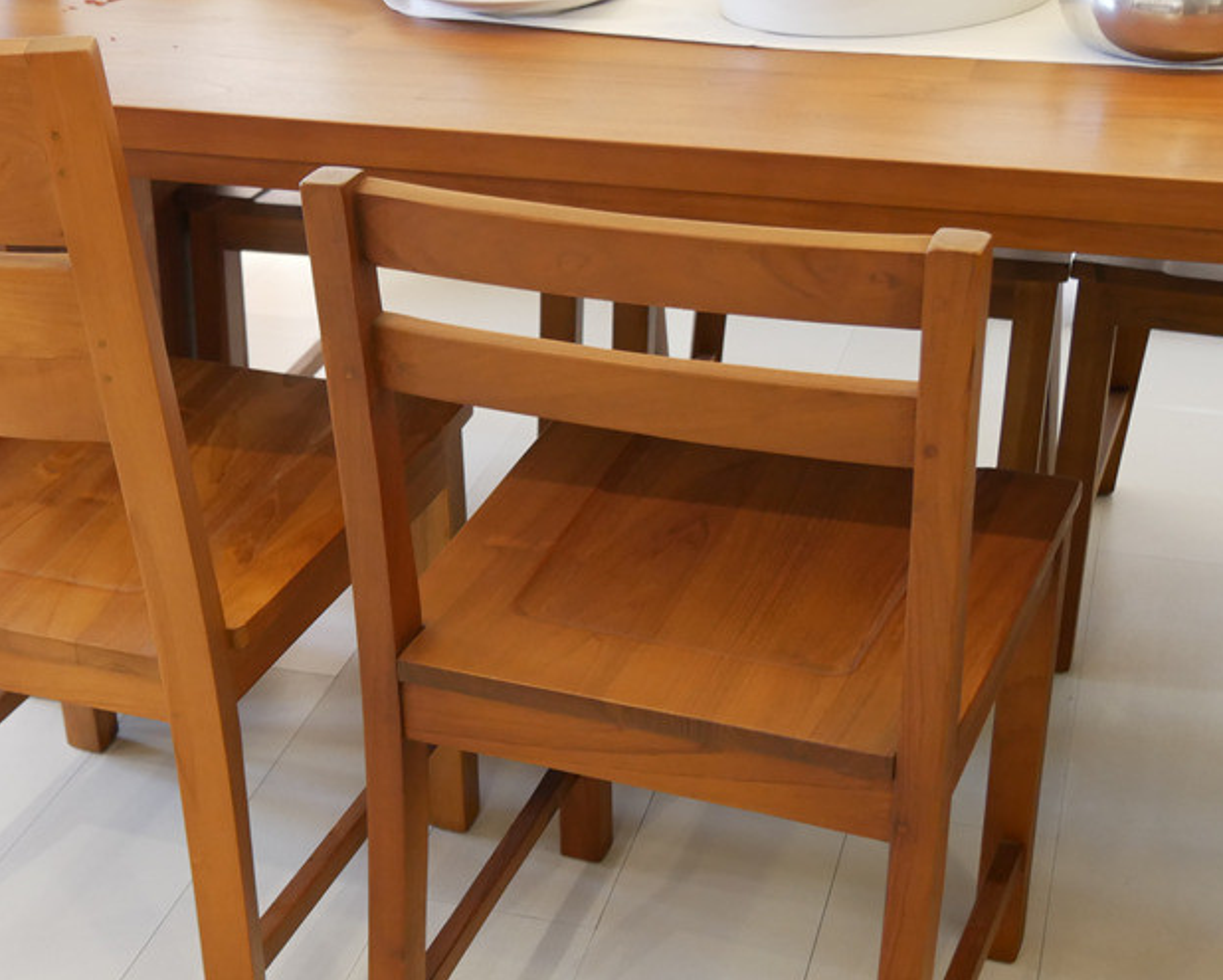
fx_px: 2173
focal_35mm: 60
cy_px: 598
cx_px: 402
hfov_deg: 31.2
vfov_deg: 25.3
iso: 1000
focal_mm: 19
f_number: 3.8
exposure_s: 1/60
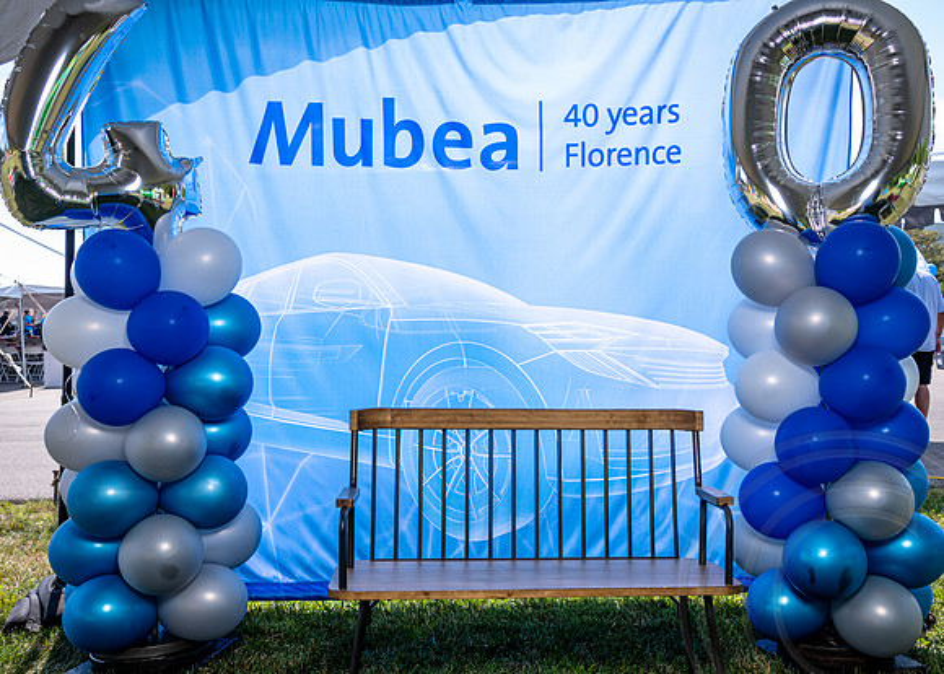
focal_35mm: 41
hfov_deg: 46.1
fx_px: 1109
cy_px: 338
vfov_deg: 33.8
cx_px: 500
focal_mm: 38
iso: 200
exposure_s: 1/250
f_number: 5.6
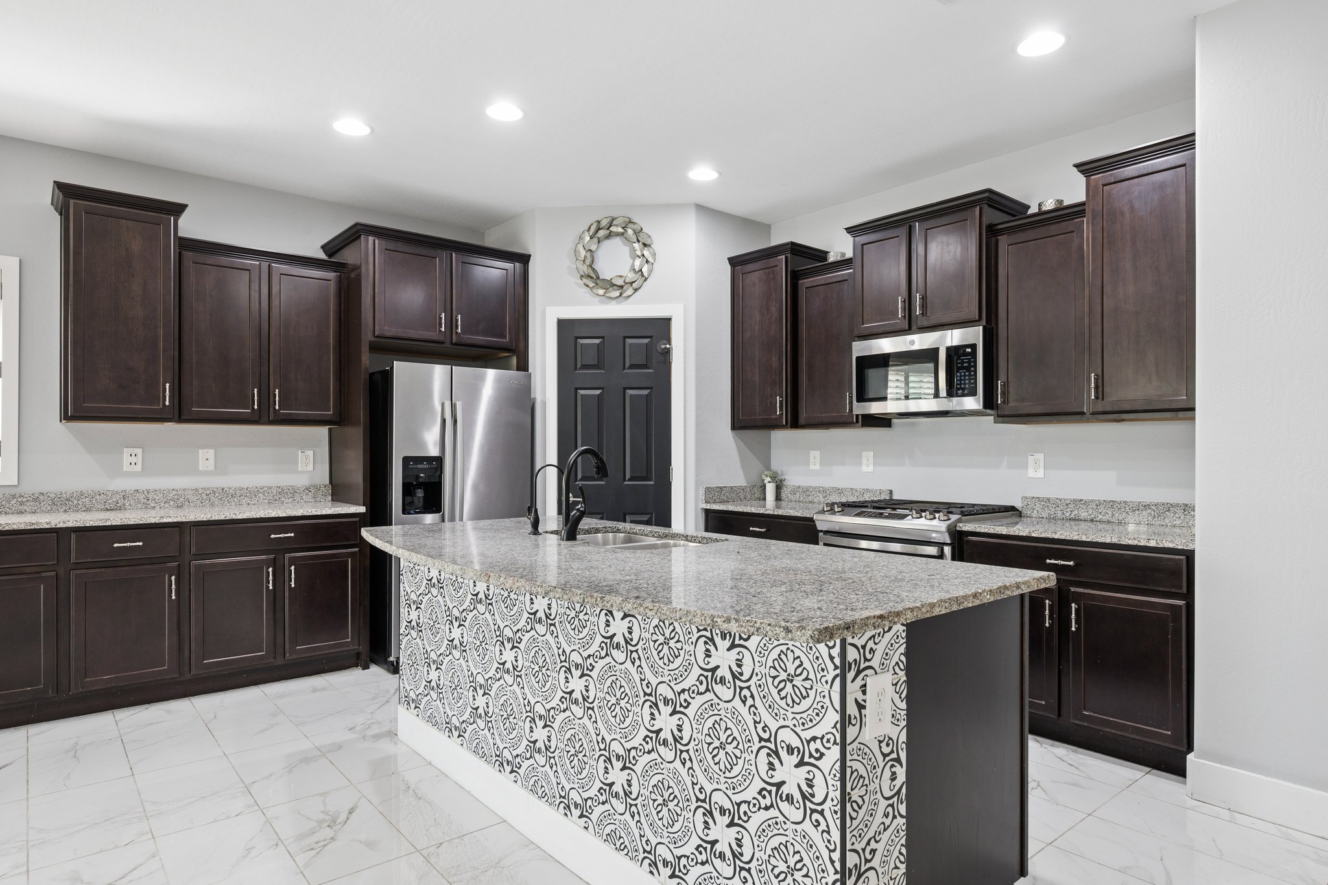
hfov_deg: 82.6
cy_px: 442
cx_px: 664
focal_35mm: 20
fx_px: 756
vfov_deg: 60.7
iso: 320
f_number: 8
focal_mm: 20.5
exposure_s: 1/5
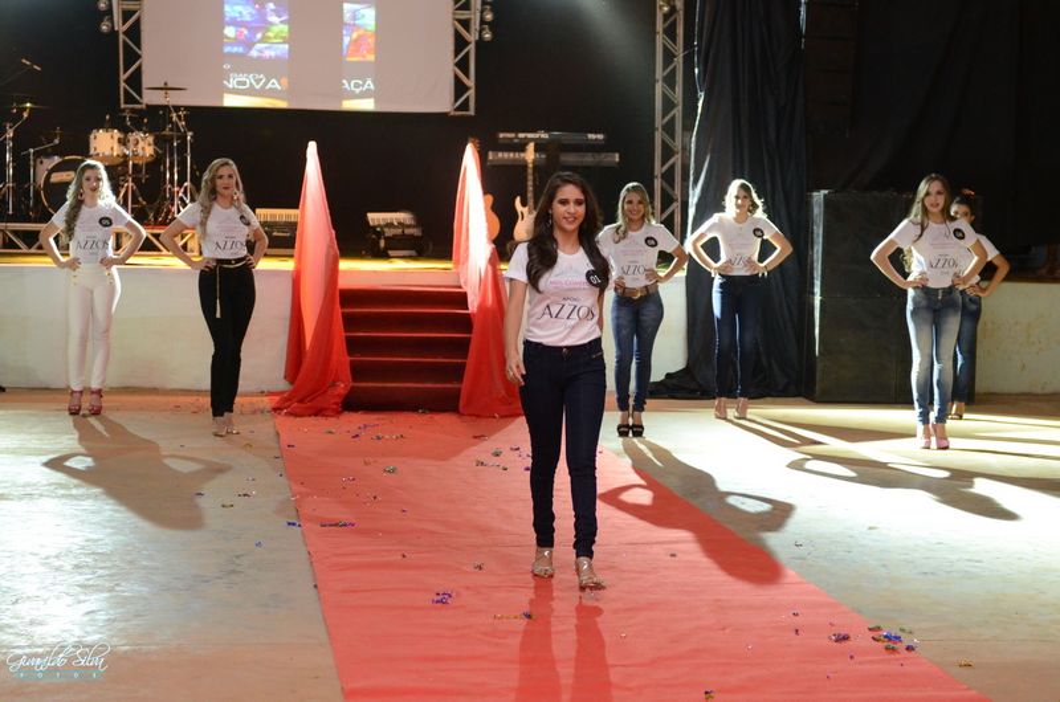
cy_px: 351
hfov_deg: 27.0
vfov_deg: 18.1
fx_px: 2204
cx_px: 530
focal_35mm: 75
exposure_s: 1/80
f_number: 2.8
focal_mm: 50
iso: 3200
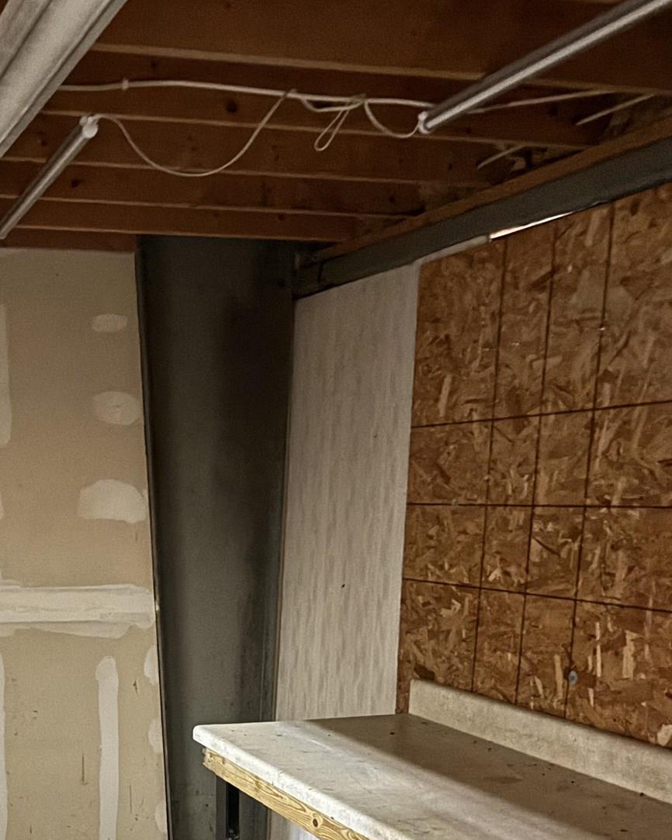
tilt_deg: -11.8
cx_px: 81
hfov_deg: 27.2
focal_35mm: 54
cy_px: 792
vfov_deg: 32.6
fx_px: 1343
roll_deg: +0.4
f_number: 1.6
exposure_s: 1/9
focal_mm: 5.96
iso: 1250
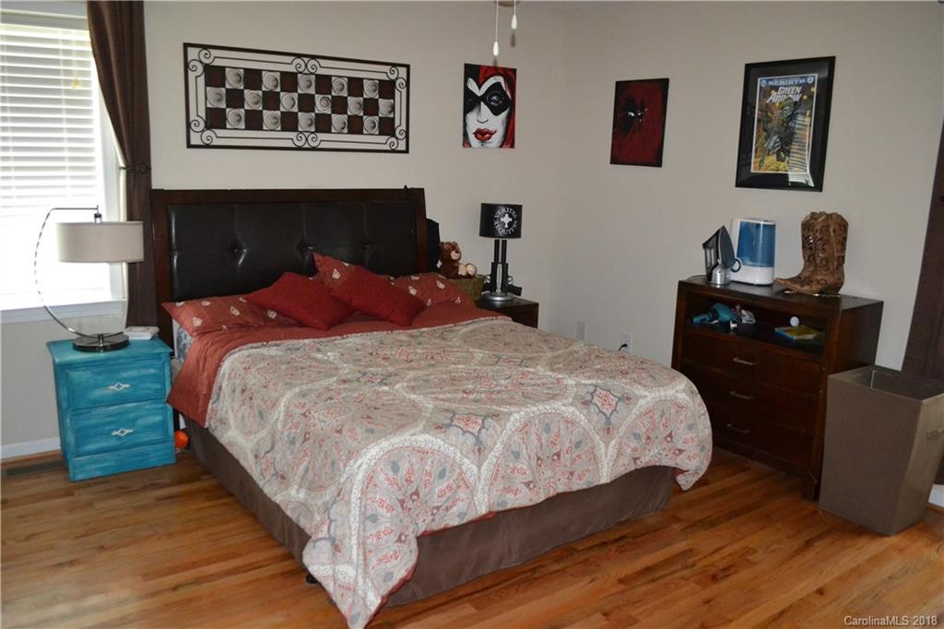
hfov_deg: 67.4
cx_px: 472
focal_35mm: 27
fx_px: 708
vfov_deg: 47.9
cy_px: 314
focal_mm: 18
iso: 3200
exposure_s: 1/60
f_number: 3.5
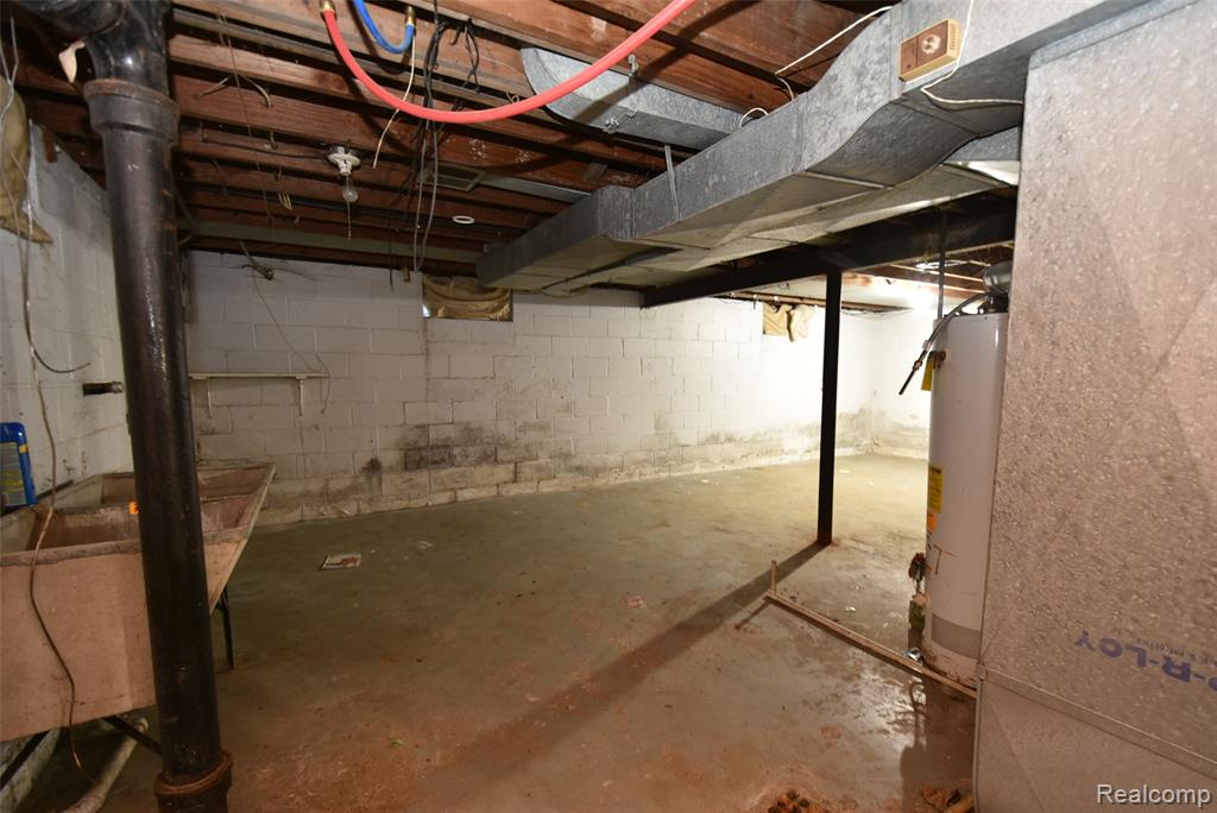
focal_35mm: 15
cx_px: 608
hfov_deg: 100.4
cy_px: 406
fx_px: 507
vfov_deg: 77.4
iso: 250
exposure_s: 1.6
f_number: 4.5
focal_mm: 10
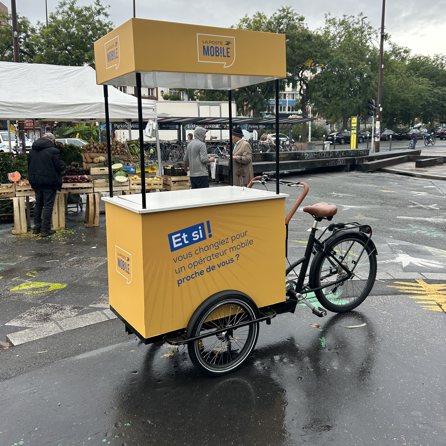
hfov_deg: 52.5
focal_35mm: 31
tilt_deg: -7.0
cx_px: 221
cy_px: 190
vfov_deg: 52.3
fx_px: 452
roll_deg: -0.3
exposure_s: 1/601
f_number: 1.5
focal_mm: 5.7
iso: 50
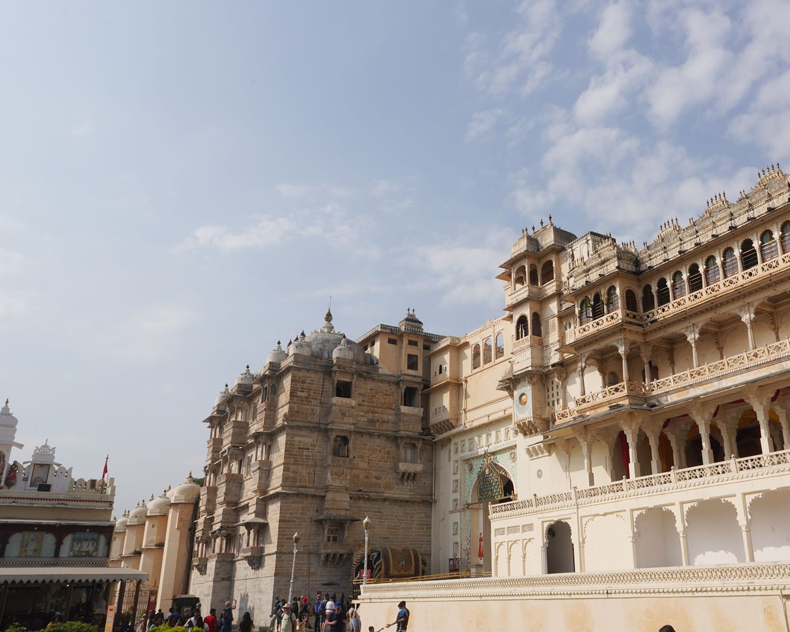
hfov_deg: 56.4
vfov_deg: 47.1
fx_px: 725
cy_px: 296
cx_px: 503
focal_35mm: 31
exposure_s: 1/100
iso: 100
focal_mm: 24
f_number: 20
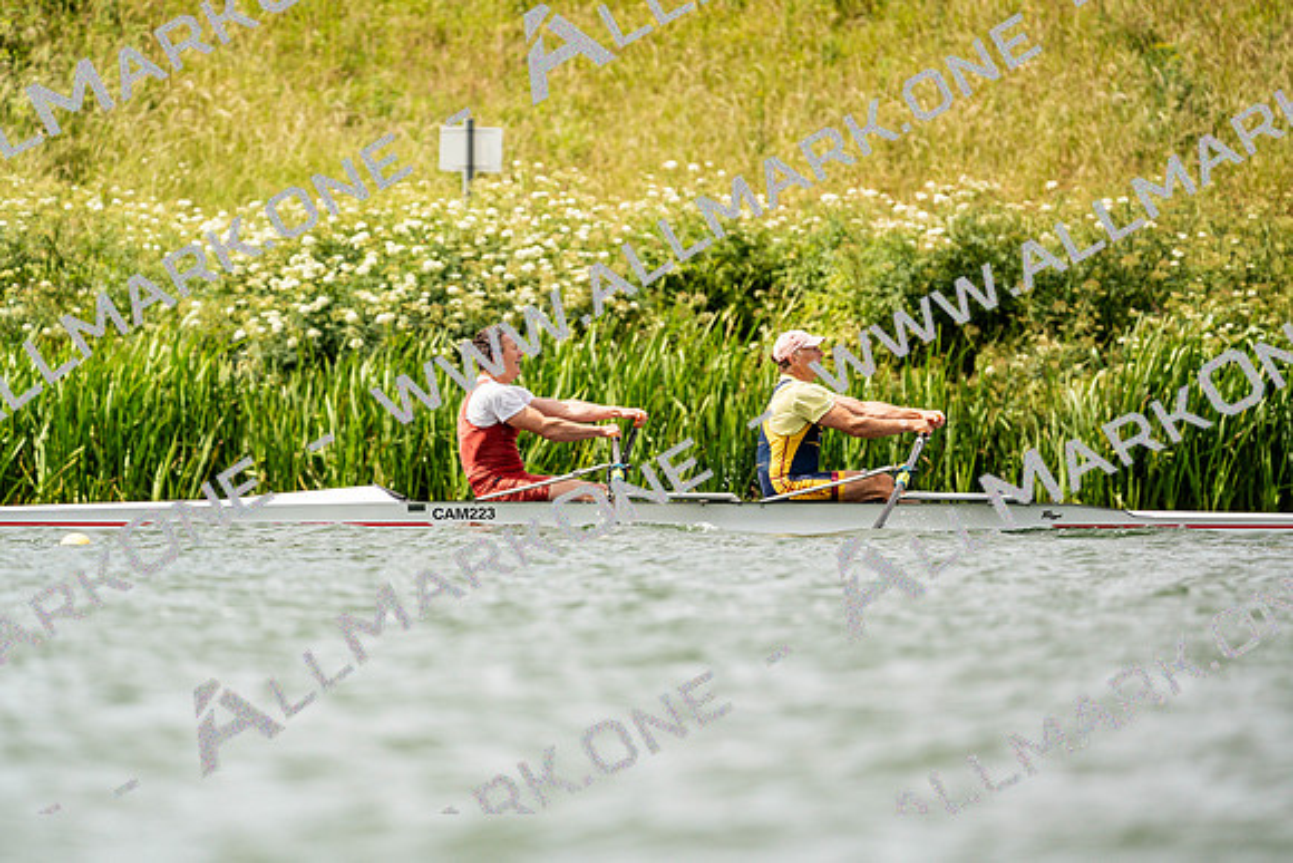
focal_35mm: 600
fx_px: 21554
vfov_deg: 2.3
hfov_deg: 3.4
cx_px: 646
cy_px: 432
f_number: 6.3
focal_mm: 600
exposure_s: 1/2000
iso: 320
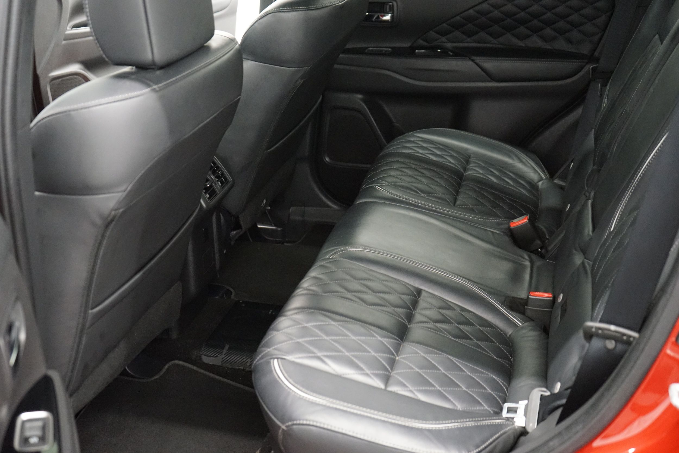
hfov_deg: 43.6
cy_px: 226
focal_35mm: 45
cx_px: 340
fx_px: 849
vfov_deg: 29.9
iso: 6400
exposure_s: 1/30
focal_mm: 45
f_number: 4.5
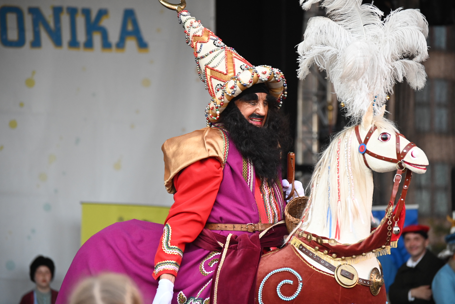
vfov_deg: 9.8
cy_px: 152
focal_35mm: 140
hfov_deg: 14.7
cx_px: 228
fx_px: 1769
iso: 3200
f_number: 4.8
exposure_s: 1/500
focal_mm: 140
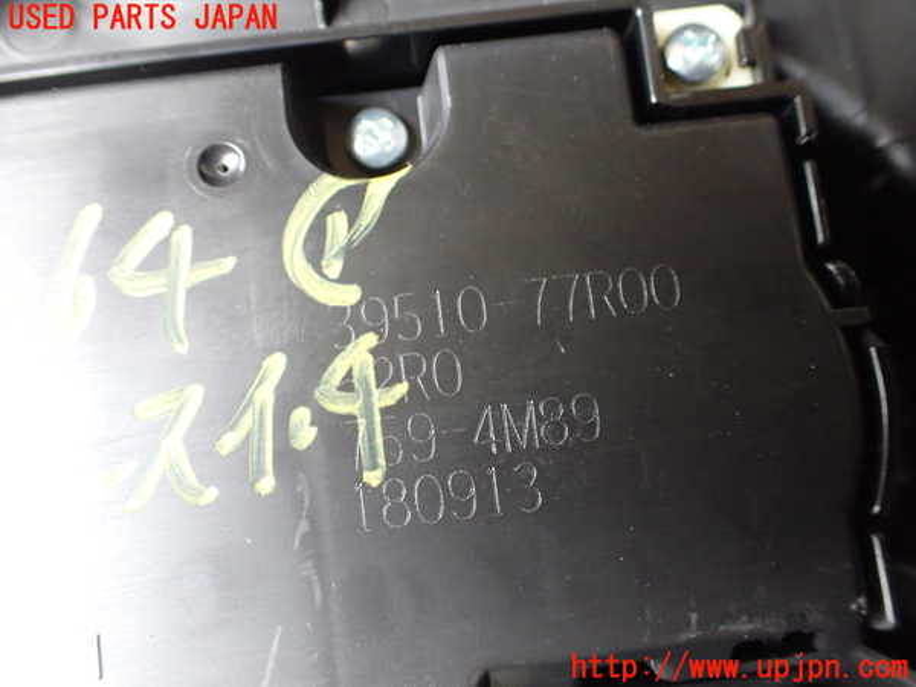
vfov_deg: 46.8
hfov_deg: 60.0
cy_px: 344
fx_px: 794
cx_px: 458
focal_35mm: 30
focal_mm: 5.4
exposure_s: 1/30
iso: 800
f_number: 2.3
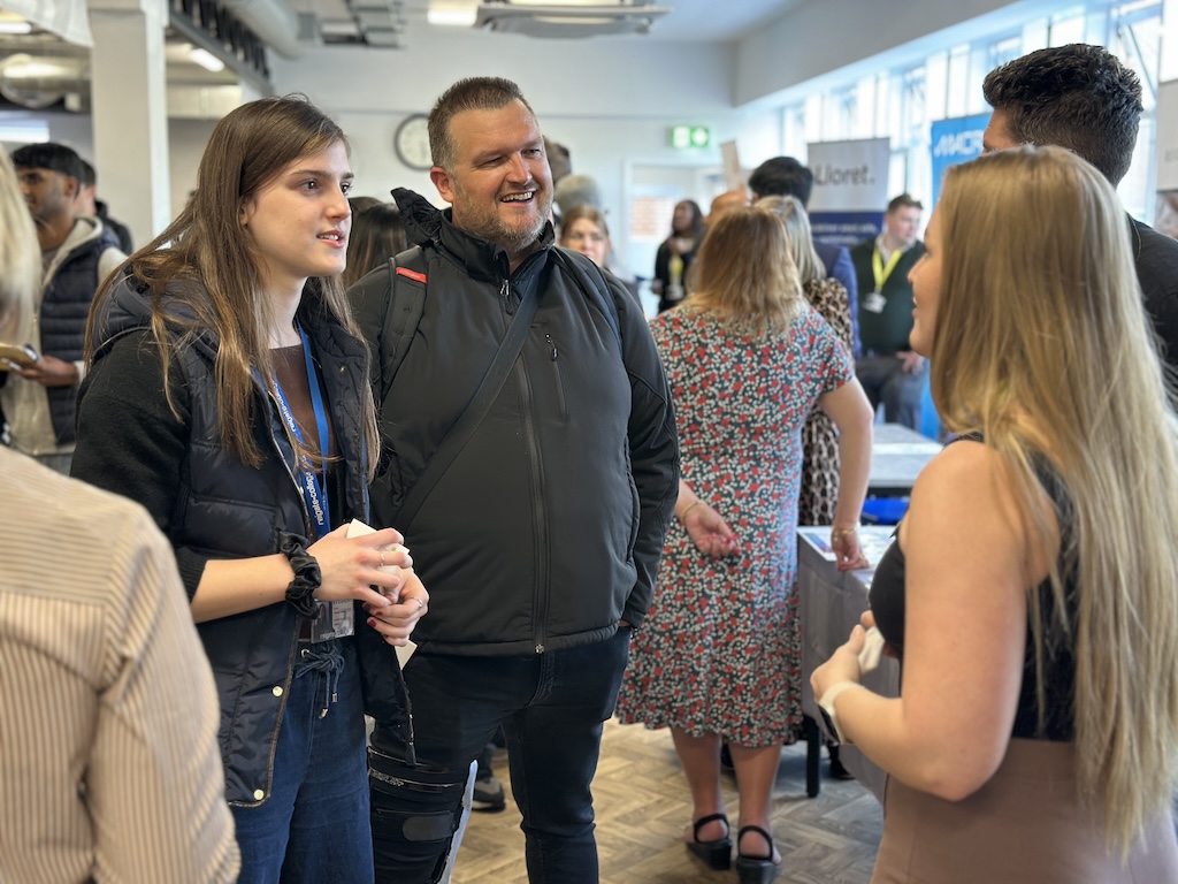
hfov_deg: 39.7
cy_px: 442
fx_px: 1633
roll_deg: -1.0
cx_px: 589
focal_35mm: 48
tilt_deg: -7.9
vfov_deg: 30.3
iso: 250
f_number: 1.78
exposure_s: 1/50
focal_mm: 6.86
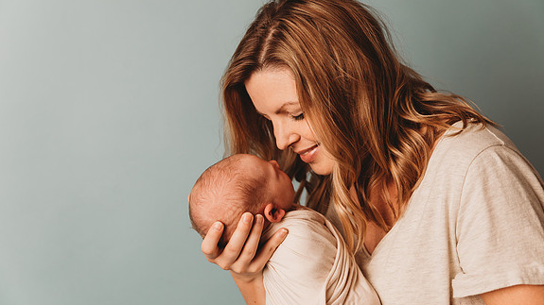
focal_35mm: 55
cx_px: 273
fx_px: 793
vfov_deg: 21.8
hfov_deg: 37.9
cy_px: 144
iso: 160
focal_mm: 52
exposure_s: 1/160
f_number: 4.5
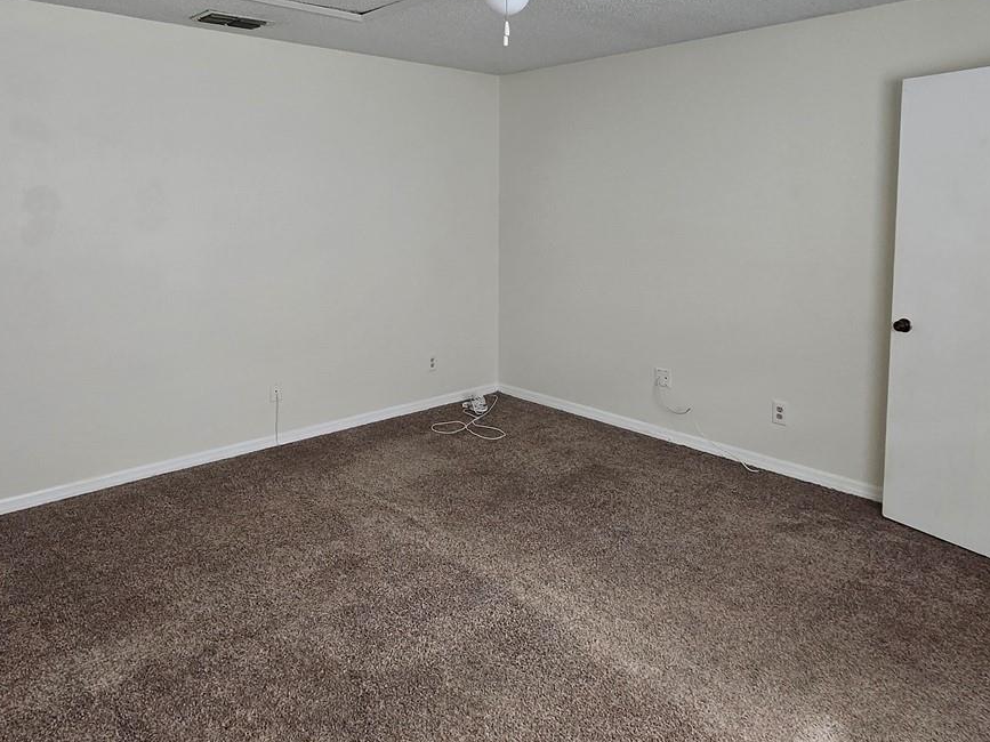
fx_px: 686
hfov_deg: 71.4
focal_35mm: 24
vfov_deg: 56.0
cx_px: 448
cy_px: 267
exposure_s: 1/60
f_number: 2.2
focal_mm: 1.7
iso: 125
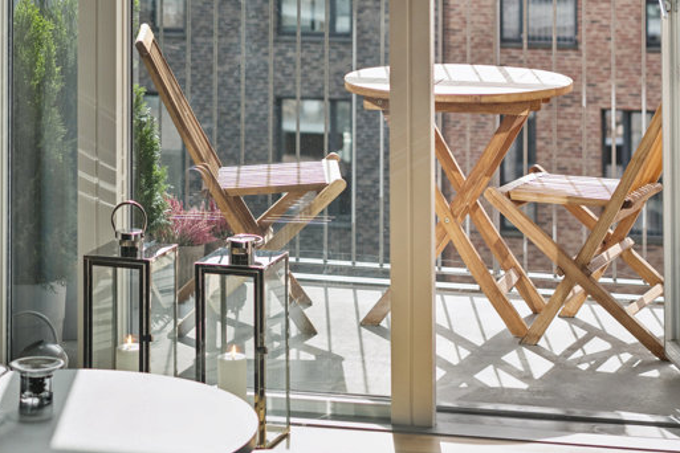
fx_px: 2210
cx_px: 342
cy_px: 141
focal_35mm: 117
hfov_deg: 17.5
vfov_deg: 11.7
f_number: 2.8
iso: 400
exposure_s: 1/3200
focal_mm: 50
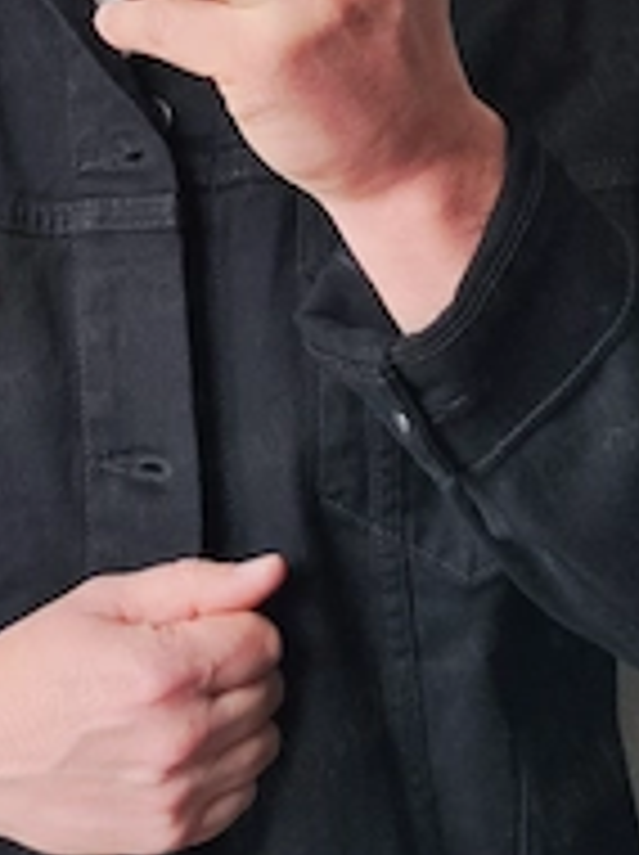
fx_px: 2442
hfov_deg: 14.9
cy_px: 454
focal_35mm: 99
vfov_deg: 19.9
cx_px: 198
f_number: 1.88
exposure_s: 1/50
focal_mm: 5.59
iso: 249
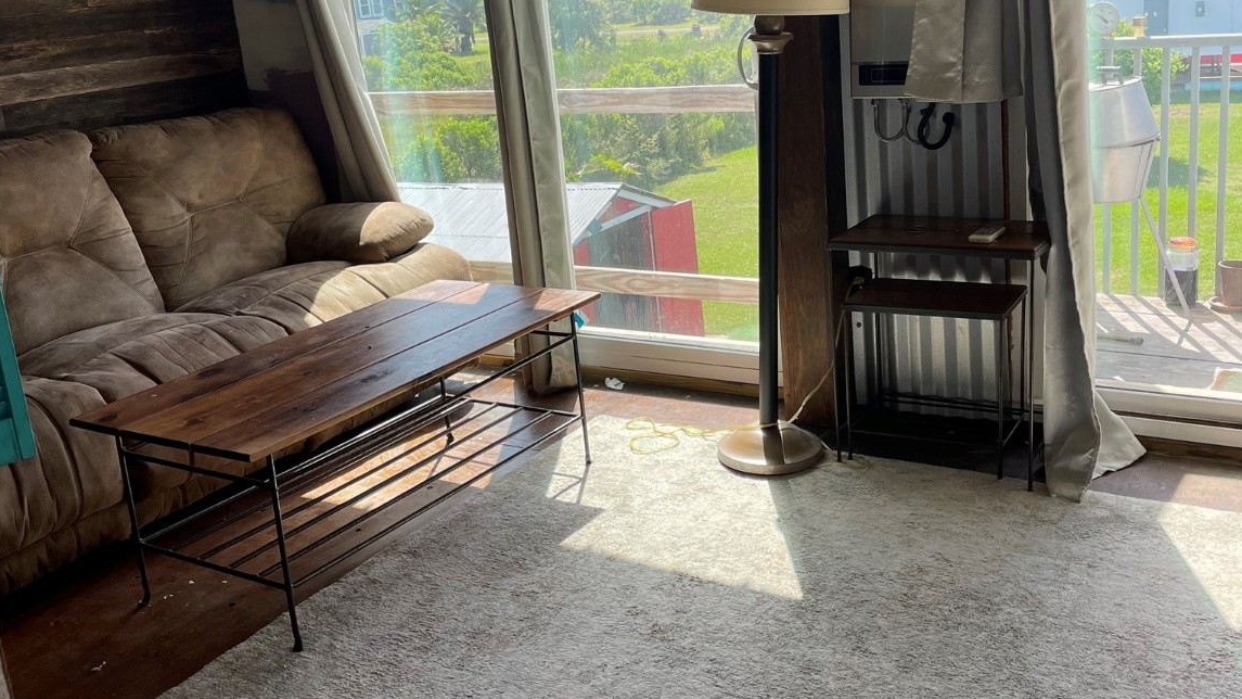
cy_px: 263
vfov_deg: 31.1
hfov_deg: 52.8
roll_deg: +4.6
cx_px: 622
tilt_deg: -13.0
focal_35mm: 38
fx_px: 1251
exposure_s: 1/629
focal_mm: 4.2
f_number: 1.6
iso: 32
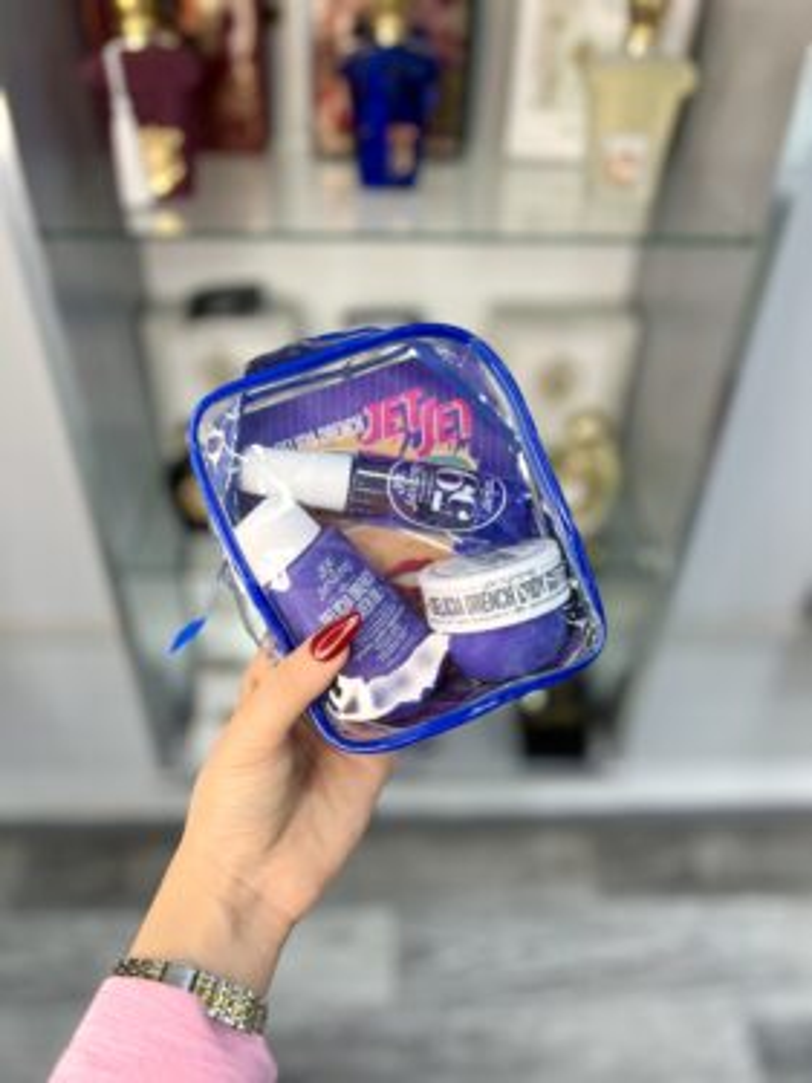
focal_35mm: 26
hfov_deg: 53.0
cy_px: 542
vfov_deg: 67.3
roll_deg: -0.9
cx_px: 406
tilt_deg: -39.8
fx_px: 814
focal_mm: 5.7
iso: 40
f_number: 1.5
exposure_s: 1/260
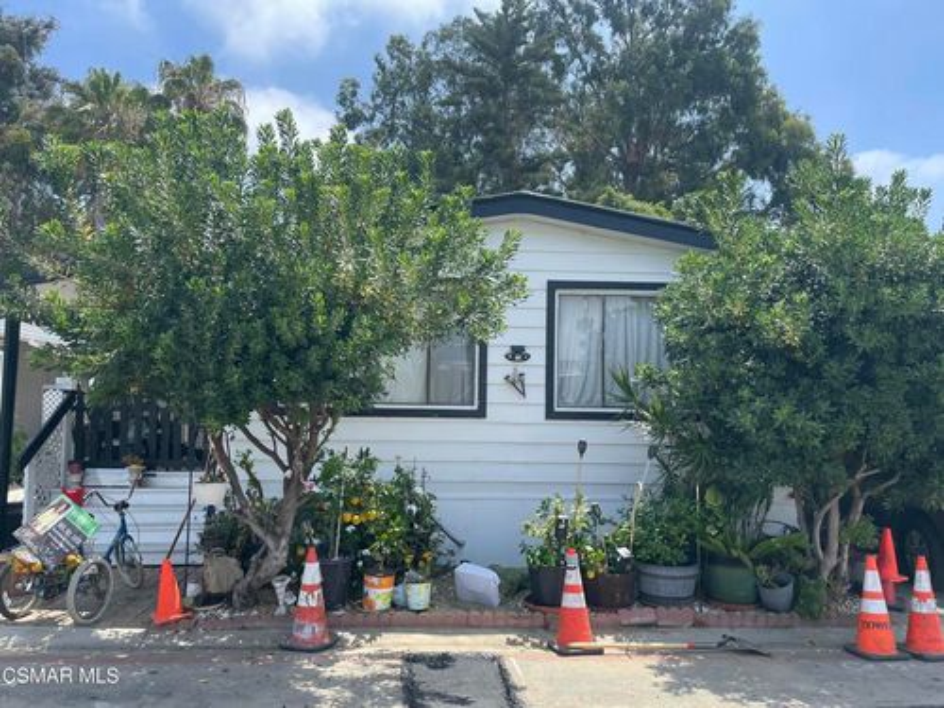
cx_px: 472
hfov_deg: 67.3
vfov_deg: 53.1
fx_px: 709
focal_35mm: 26
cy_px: 354
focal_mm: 4.2
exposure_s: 1/1553
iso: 32
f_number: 1.6
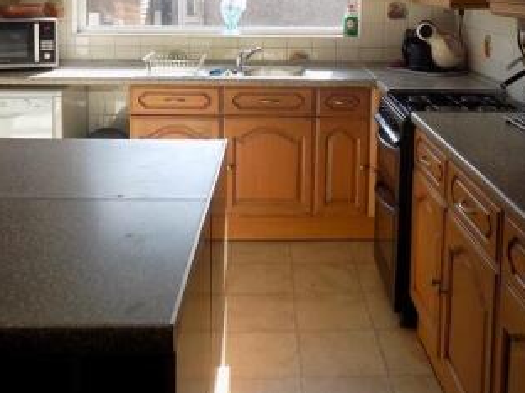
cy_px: 33
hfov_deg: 43.7
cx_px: 299
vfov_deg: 31.8
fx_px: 652
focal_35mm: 43
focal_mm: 4
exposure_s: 1/125
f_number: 3.1
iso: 80
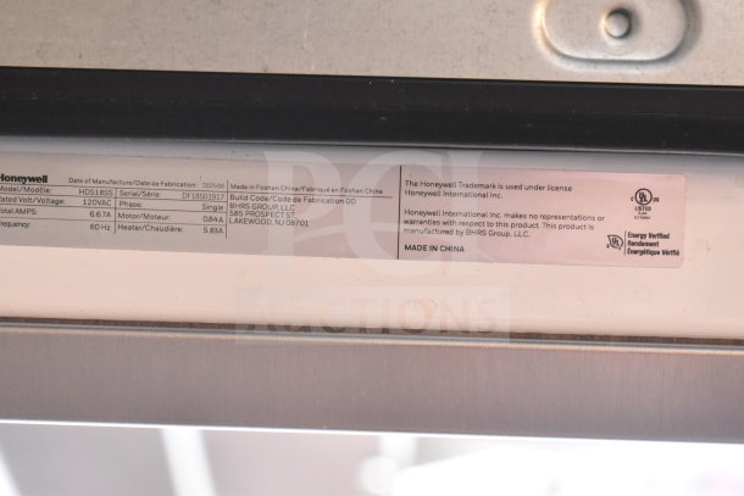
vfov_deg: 18.9
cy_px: 248
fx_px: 1488
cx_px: 372
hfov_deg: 28.1
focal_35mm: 72
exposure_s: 1/80
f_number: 5.3
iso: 2800
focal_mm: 48
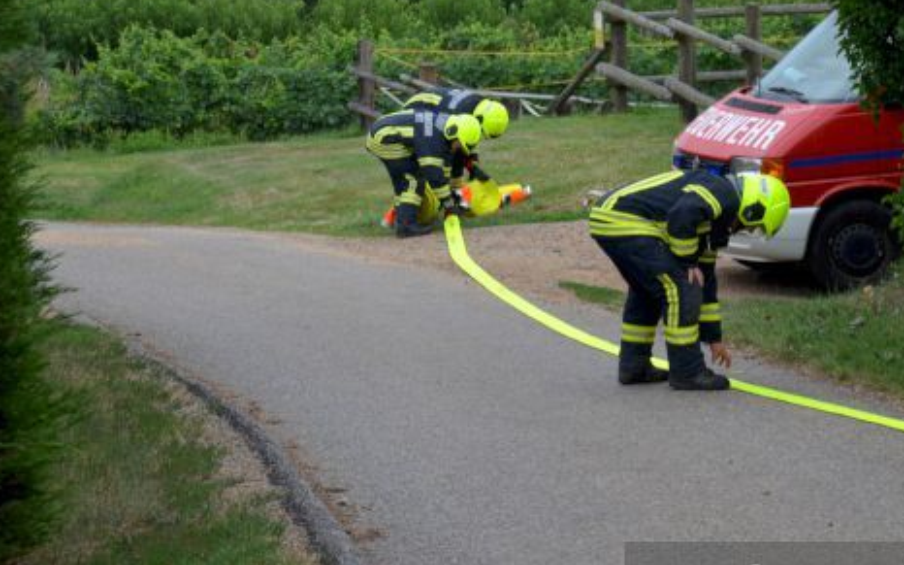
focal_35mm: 149
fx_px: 3670
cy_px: 208
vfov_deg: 8.8
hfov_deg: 14.0
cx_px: 462
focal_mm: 70
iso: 220
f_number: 5.6
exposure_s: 1/125
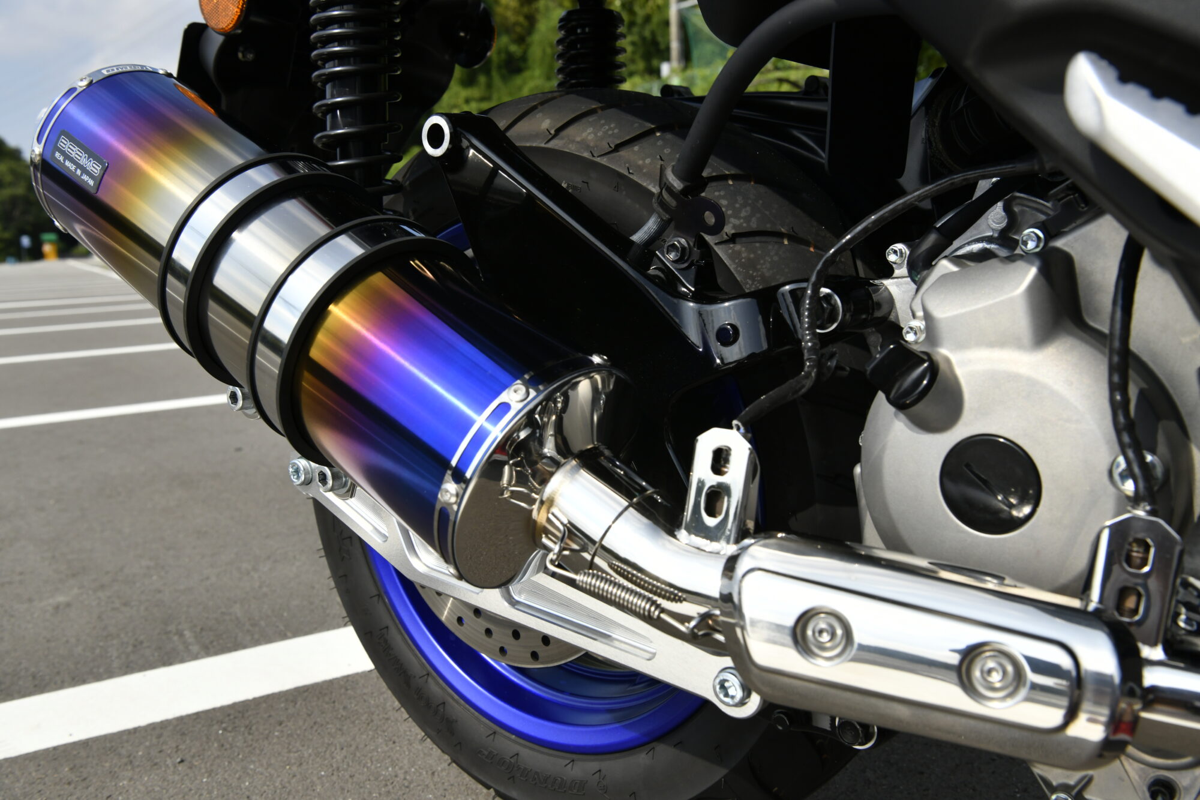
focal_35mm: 34
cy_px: 400
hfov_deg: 55.8
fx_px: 1133
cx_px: 600
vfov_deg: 38.9
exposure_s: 1/1250
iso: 500
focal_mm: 34
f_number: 10
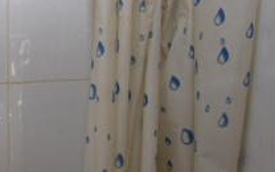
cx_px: -102
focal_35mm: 63
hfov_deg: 26.5
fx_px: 469
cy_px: 181
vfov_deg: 20.0
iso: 400
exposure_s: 1/100
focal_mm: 13
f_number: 5
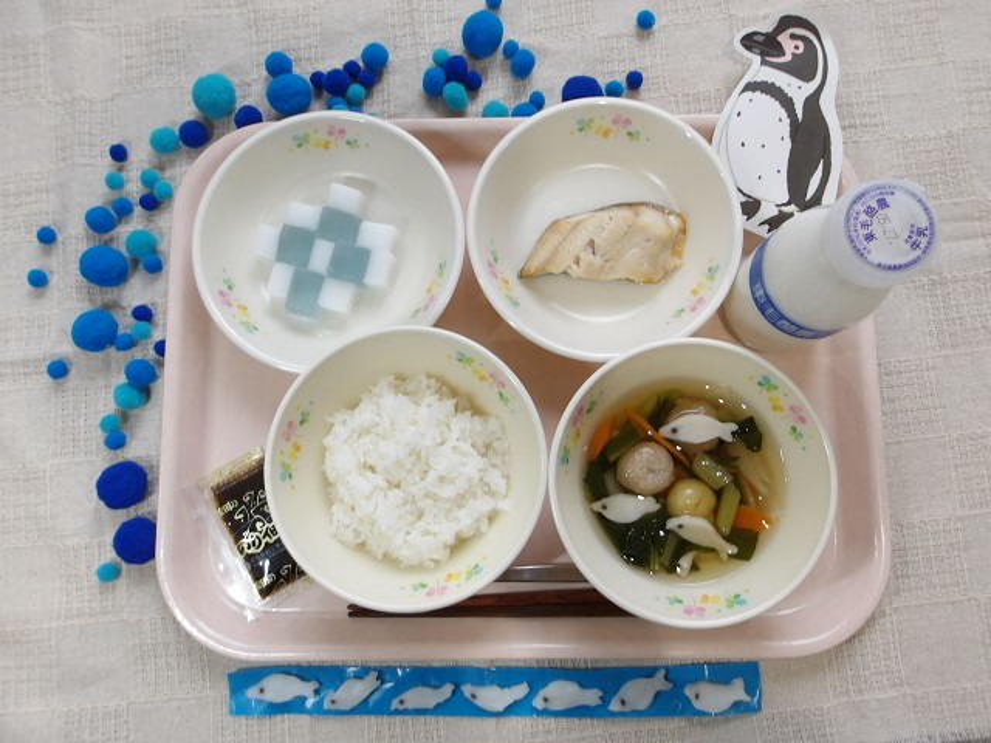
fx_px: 773
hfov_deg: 65.3
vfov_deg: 51.4
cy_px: 372
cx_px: 496
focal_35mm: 27
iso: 123
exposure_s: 1/60
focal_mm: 4.9
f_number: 3
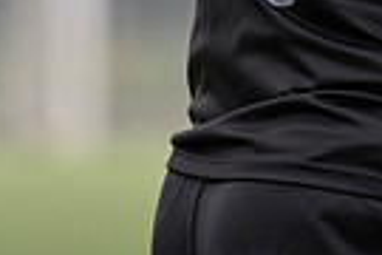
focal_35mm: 1495
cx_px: 358
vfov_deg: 0.9
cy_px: -314
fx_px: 15862
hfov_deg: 1.4
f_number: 2.8
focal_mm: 200
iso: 320
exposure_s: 1/1250
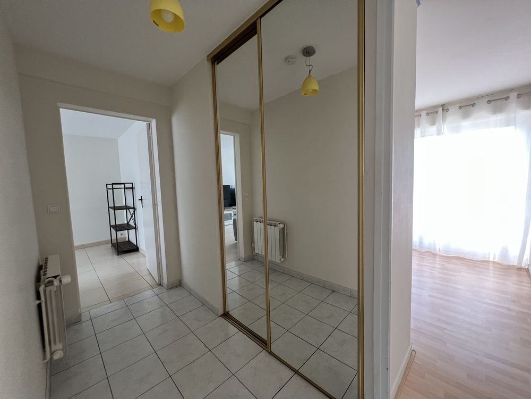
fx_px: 199
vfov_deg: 89.9
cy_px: 200
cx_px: 266
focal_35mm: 13
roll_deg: +2.5
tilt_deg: -5.2
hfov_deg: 106.2
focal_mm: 1.57
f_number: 1.8
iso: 250
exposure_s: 1/85
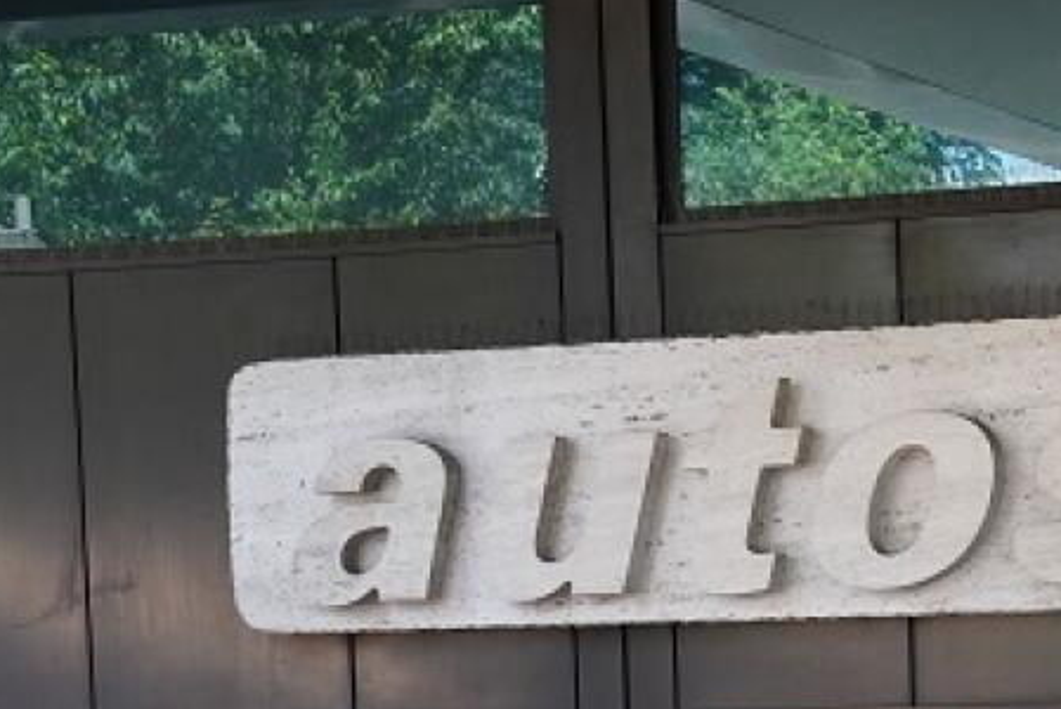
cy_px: 921
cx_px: 990
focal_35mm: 139
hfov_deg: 14.6
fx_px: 4099
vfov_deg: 9.7
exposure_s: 1/250
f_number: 8
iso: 2000
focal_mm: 52
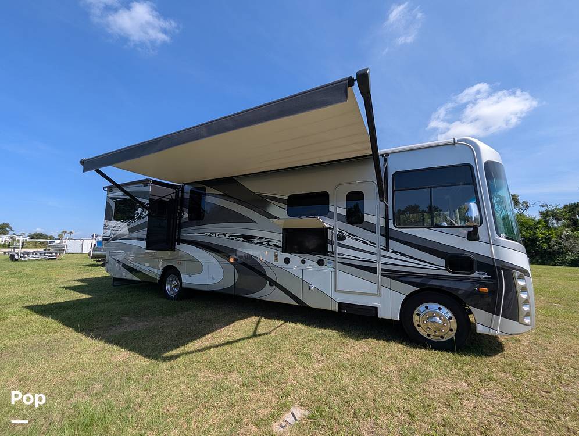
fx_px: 218
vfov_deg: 90.1
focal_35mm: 13
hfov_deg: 106.1
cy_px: 218
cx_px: 290
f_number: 2.2
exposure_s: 1/1562
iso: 49
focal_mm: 1.95
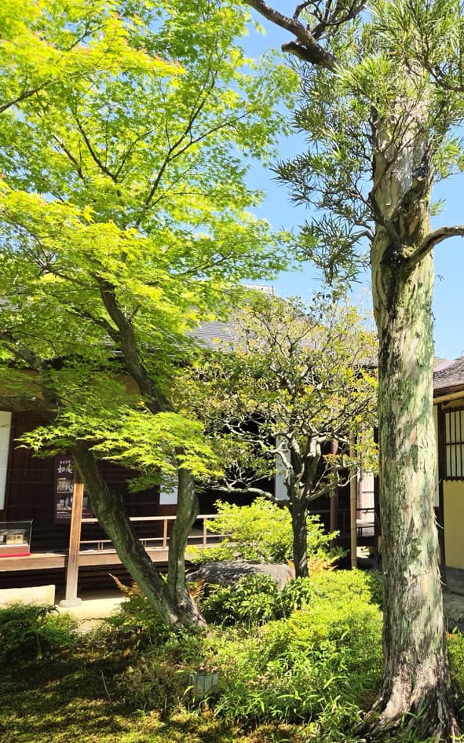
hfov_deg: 35.9
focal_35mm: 33
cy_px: 368
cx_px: 420
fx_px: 668
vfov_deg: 58.1
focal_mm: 5.4
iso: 80
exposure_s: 1/2333
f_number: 1.8
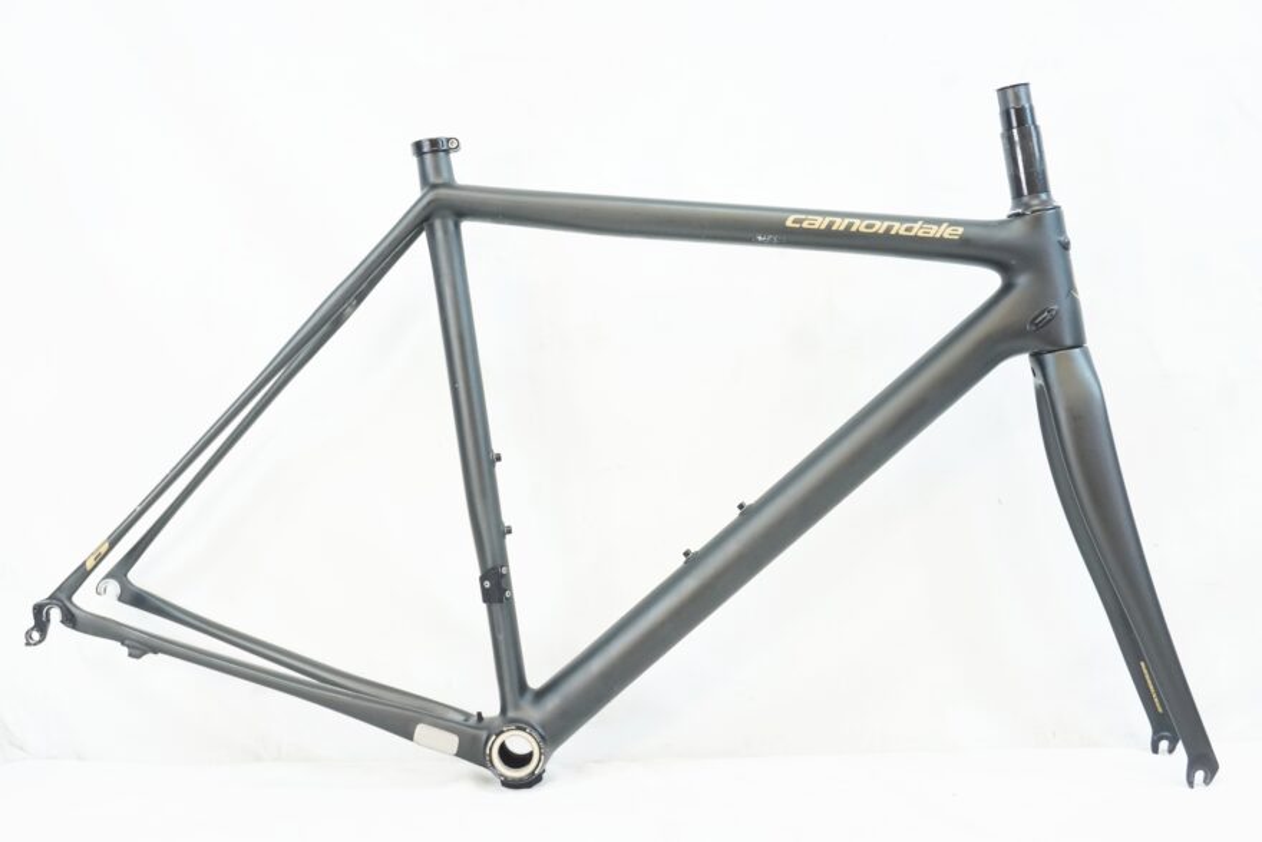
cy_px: 421
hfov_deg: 43.6
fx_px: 1578
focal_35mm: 45
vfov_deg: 29.9
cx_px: 631
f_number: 6.3
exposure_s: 1/40
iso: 1000
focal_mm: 30
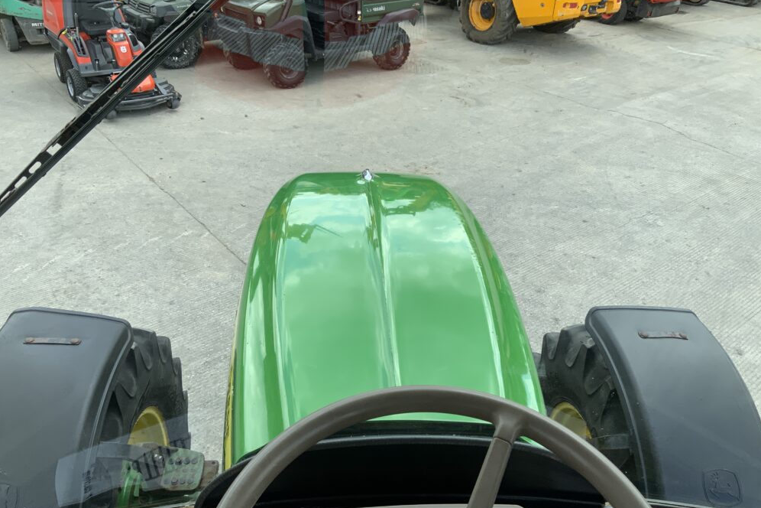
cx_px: 378
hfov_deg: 60.3
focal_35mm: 31
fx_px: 655
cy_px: 249
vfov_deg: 42.3
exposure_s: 1/500
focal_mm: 3
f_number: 1.8
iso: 16
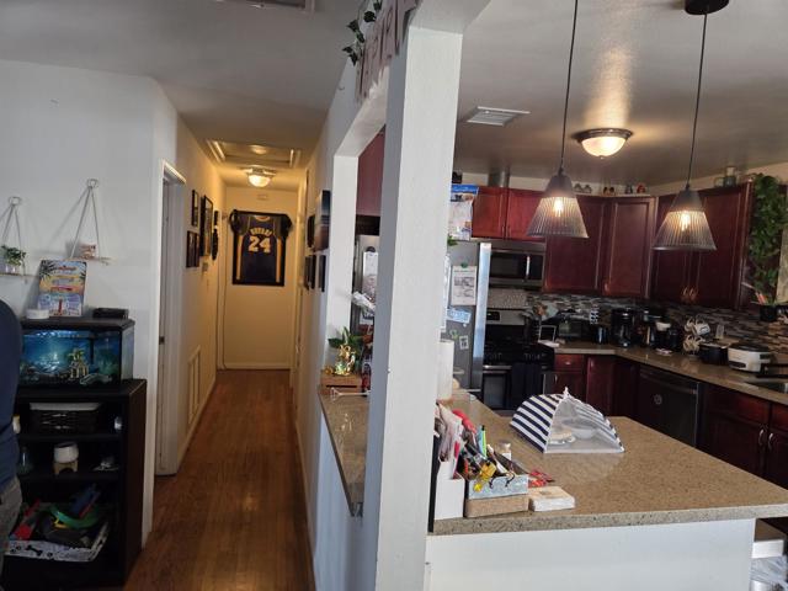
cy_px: 296
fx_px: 524
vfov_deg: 58.9
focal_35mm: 23
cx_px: 394
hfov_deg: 73.9
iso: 500
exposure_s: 1/120
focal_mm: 5.4
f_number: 1.8
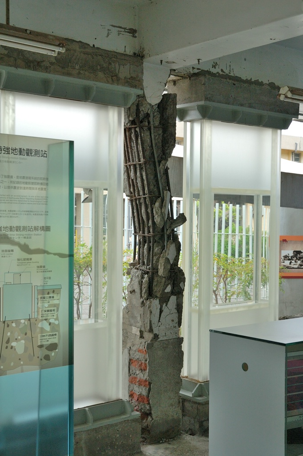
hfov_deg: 26.4
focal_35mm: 51
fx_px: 645
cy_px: 228
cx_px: 152
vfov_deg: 38.9
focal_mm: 34
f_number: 6.3
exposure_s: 1/200
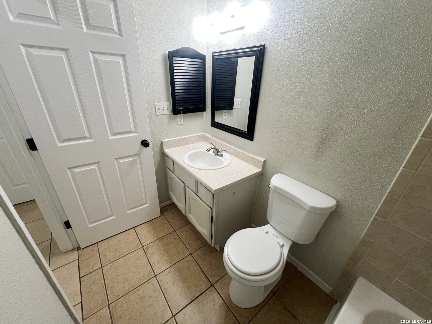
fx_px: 162
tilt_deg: -26.4
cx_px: 216
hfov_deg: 106.2
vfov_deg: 89.9
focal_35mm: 13
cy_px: 162
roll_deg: -3.0
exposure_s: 1/60
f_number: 1.8
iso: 125
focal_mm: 1.57
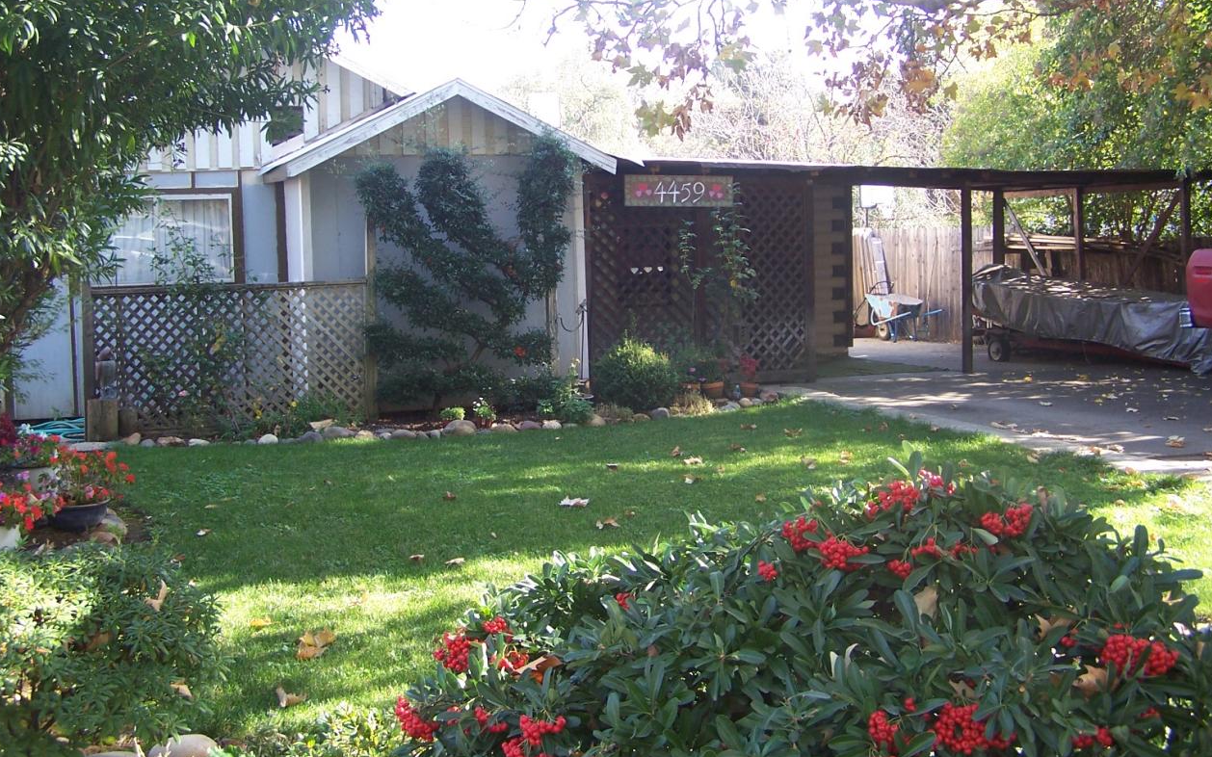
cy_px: 298
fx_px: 1354
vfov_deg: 31.1
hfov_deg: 48.2
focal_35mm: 41
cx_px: 601
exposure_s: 1/90
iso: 80
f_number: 2.8
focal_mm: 6.3
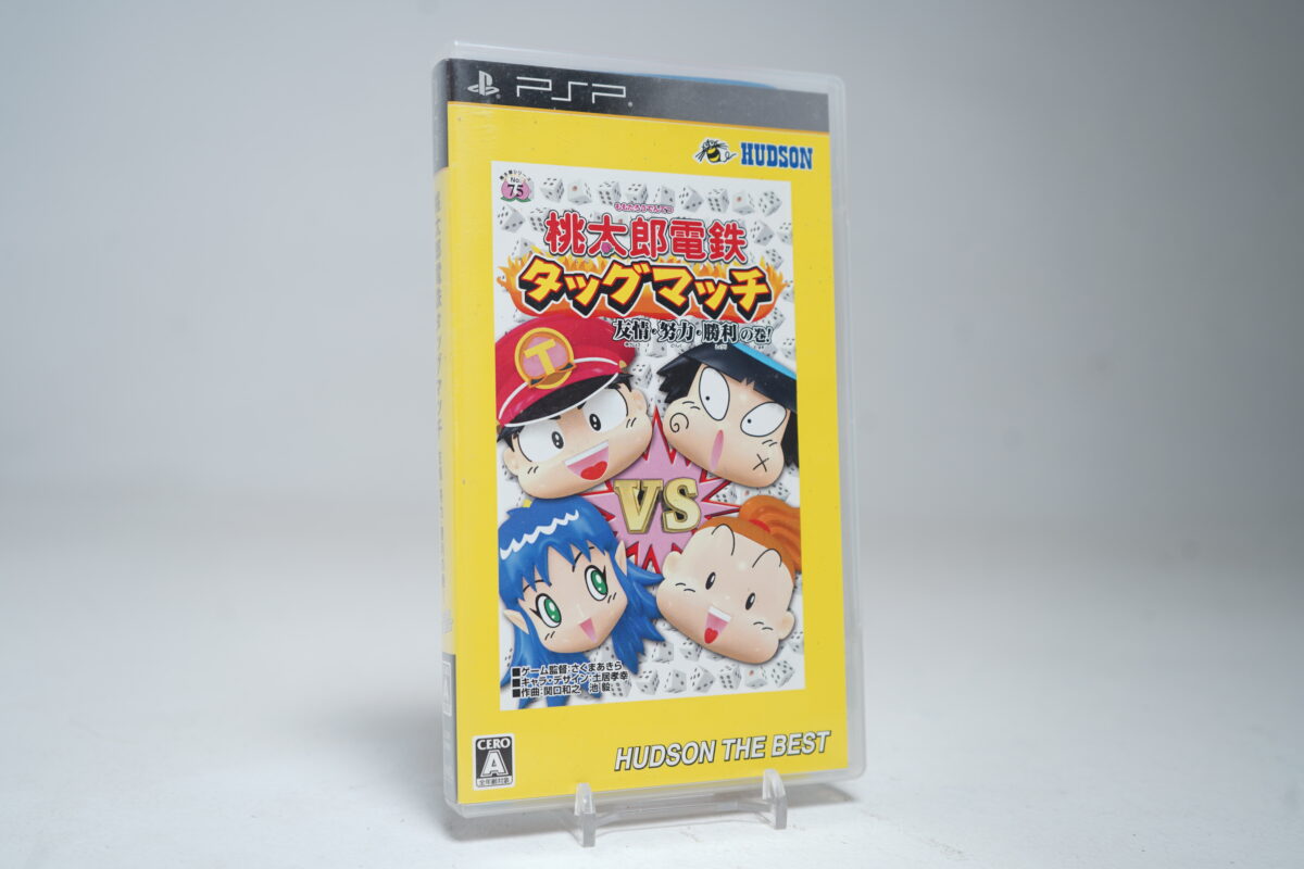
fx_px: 1376
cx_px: 652
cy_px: 434
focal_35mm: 38
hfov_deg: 50.7
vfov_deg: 35.1
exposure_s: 1/4
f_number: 5
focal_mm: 38
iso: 64
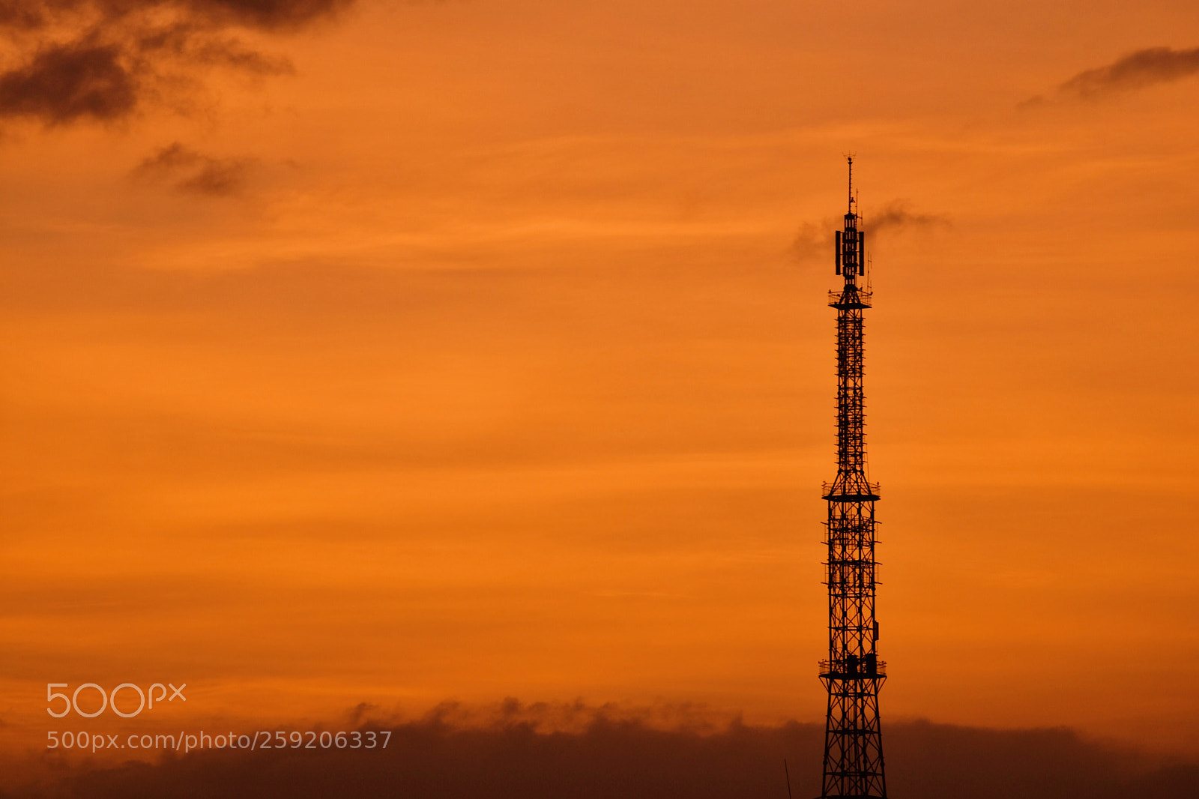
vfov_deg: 7.6
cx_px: 600
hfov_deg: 11.4
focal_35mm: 180
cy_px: 400
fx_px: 5993
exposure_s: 1/80
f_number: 4
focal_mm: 120
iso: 100
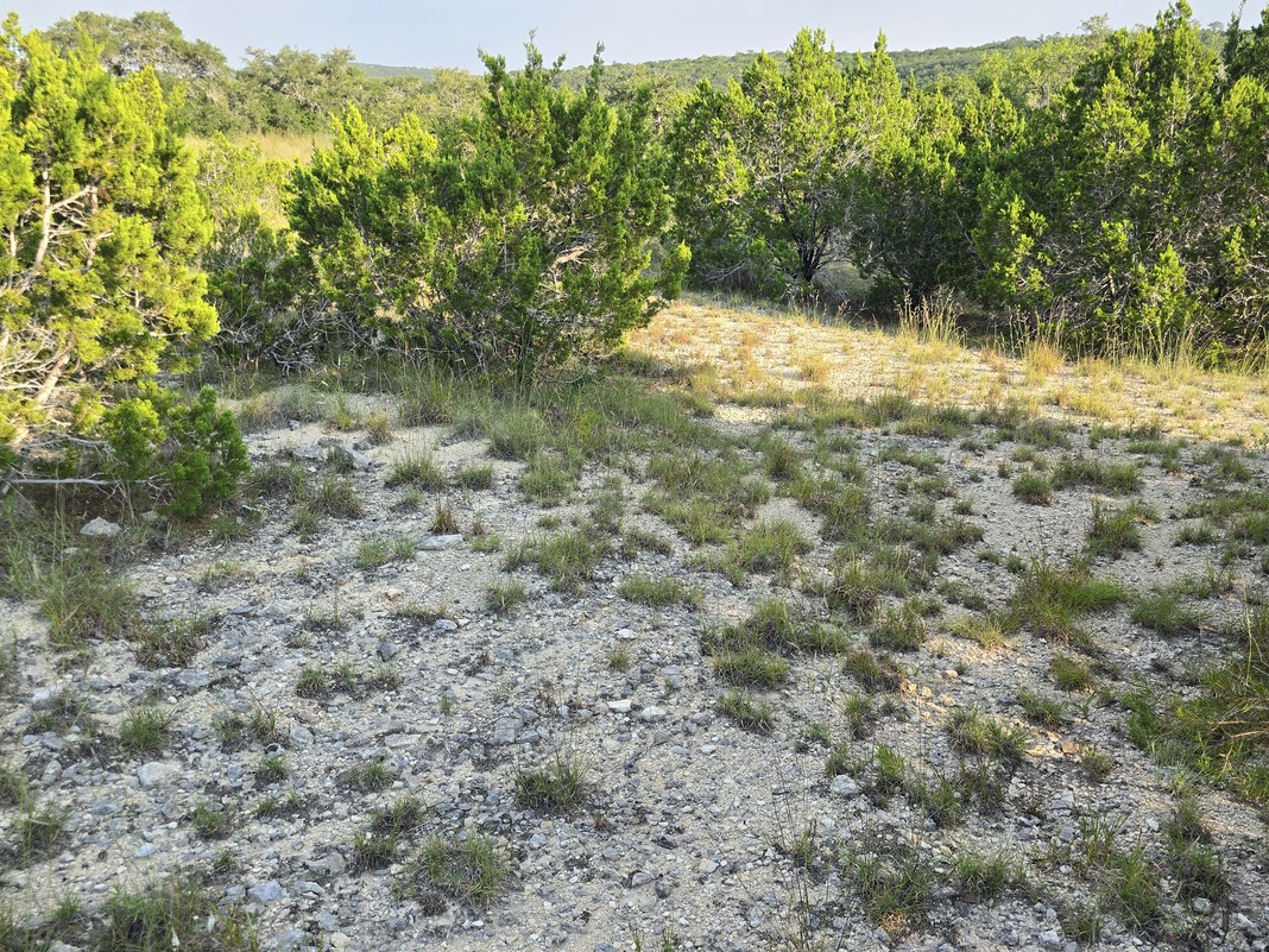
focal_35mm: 31
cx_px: 715
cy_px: 485
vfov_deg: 45.4
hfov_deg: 58.2
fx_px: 1136
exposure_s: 1/180
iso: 12
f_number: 1.7
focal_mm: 6.3
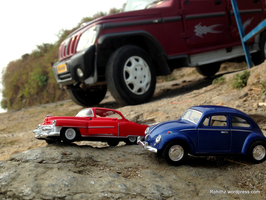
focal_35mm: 33
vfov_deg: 42.9
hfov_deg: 55.4
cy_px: 100
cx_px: 133
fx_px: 254
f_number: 2.4
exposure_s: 1/1290
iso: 50
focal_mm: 4.12
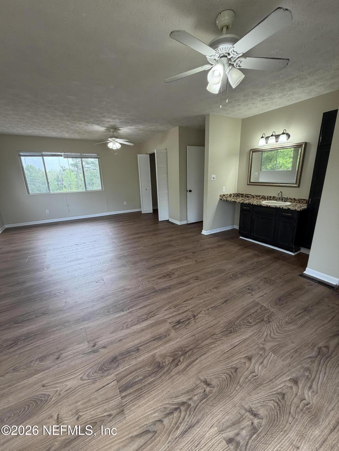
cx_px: 170
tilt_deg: -15.4
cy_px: 226
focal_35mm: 14
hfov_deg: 85.7
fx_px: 183
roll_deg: +1.6
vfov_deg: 102.1
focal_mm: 2.22
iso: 160
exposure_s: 1/120
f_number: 2.2
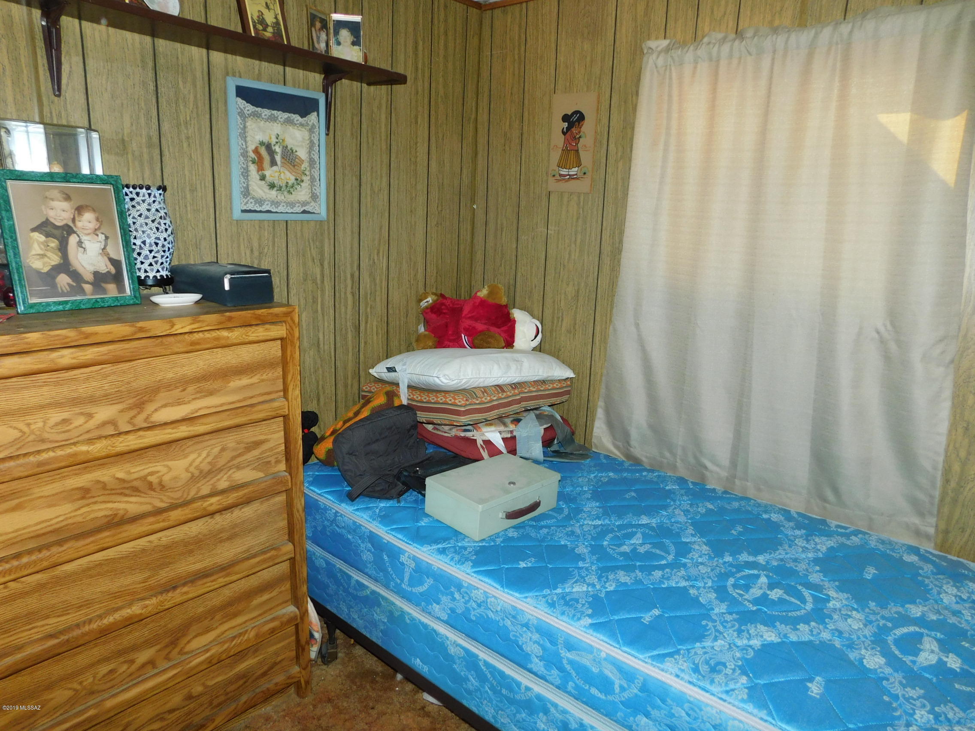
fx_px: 648
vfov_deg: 58.9
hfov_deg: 73.9
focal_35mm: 23
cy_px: 366
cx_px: 488
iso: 200
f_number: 3
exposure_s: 1/30
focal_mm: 4
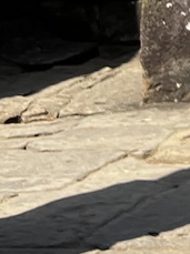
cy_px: -234
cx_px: 666
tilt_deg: +3.2
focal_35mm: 182
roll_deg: +0.6
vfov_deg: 10.1
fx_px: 1336
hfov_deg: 6.9
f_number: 1.5
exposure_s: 1/1621
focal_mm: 5.7
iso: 50
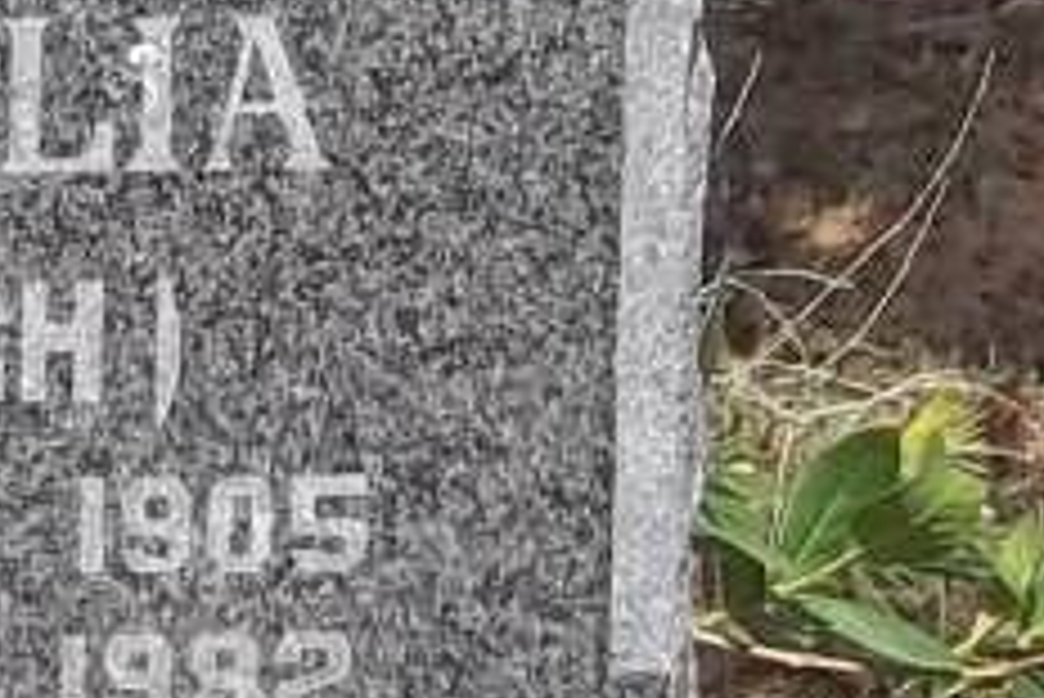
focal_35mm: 269
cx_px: -1431
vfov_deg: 5.0
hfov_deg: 7.2
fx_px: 7806
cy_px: -707
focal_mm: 8.8
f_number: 3.6
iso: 80
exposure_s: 1/500
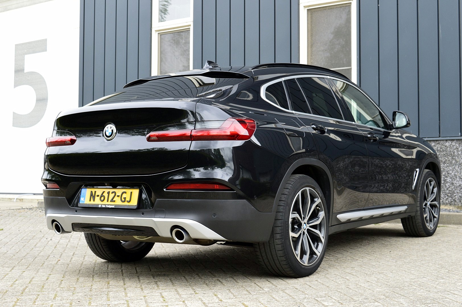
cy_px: 154
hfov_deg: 37.9
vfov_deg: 25.7
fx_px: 673
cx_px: 231
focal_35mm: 52
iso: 400
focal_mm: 35
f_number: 8
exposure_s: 1/80
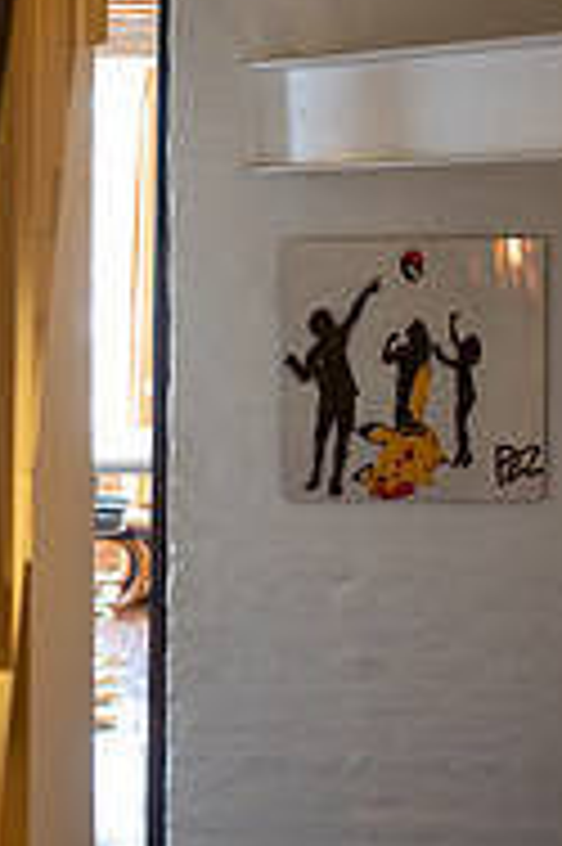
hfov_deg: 11.4
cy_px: 328
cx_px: 225
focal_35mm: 120
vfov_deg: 17.1
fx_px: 2815
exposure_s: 1/40
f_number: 2.8
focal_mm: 50
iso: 400
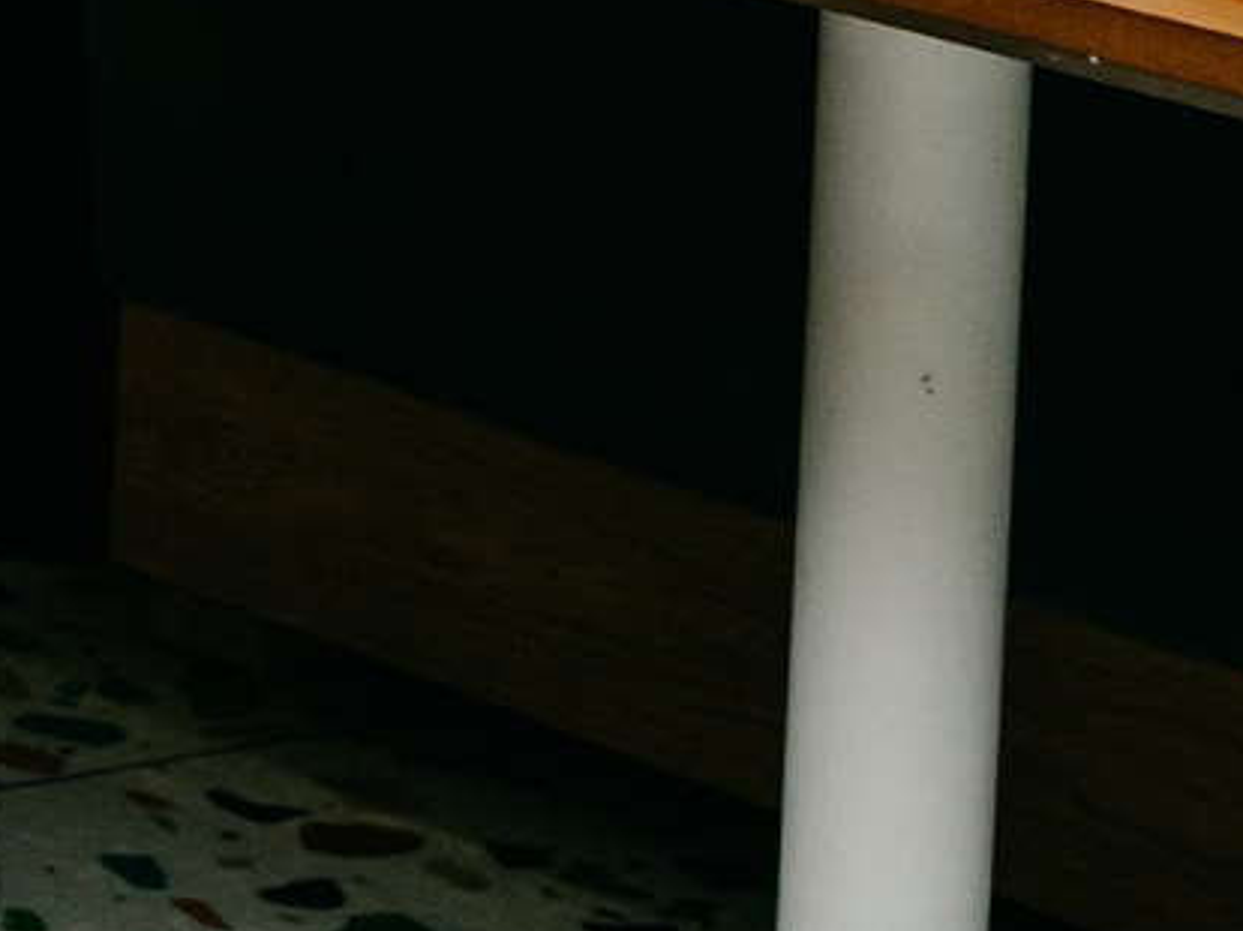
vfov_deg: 7.6
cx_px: -2209
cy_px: -1233
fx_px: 6532
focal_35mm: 182
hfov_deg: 9.2
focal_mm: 27
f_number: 3.5
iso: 125
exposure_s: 1/160
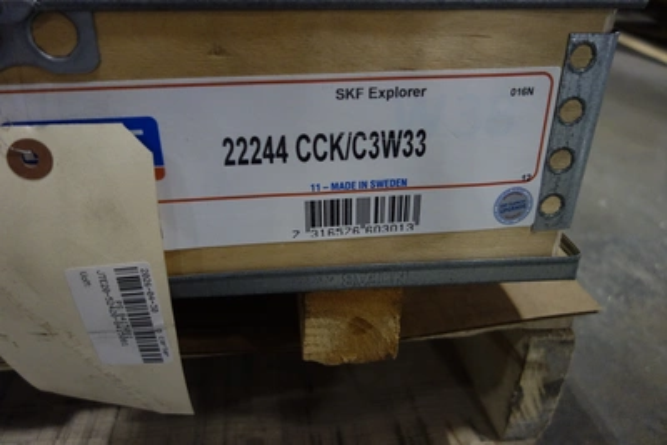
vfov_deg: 46.4
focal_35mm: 28
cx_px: 334
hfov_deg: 65.5
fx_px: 519
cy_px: 222
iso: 1000
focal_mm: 10.4
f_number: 1.8
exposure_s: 1/250
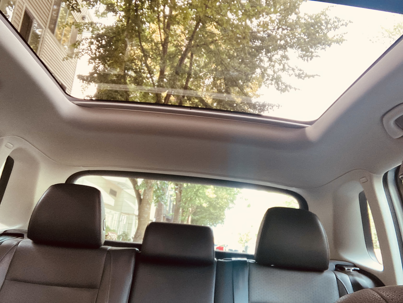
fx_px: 373
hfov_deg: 56.8
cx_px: 202
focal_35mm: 32
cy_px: 152
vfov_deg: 44.2
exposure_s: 1/36
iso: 250
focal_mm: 2.87
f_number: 2.2
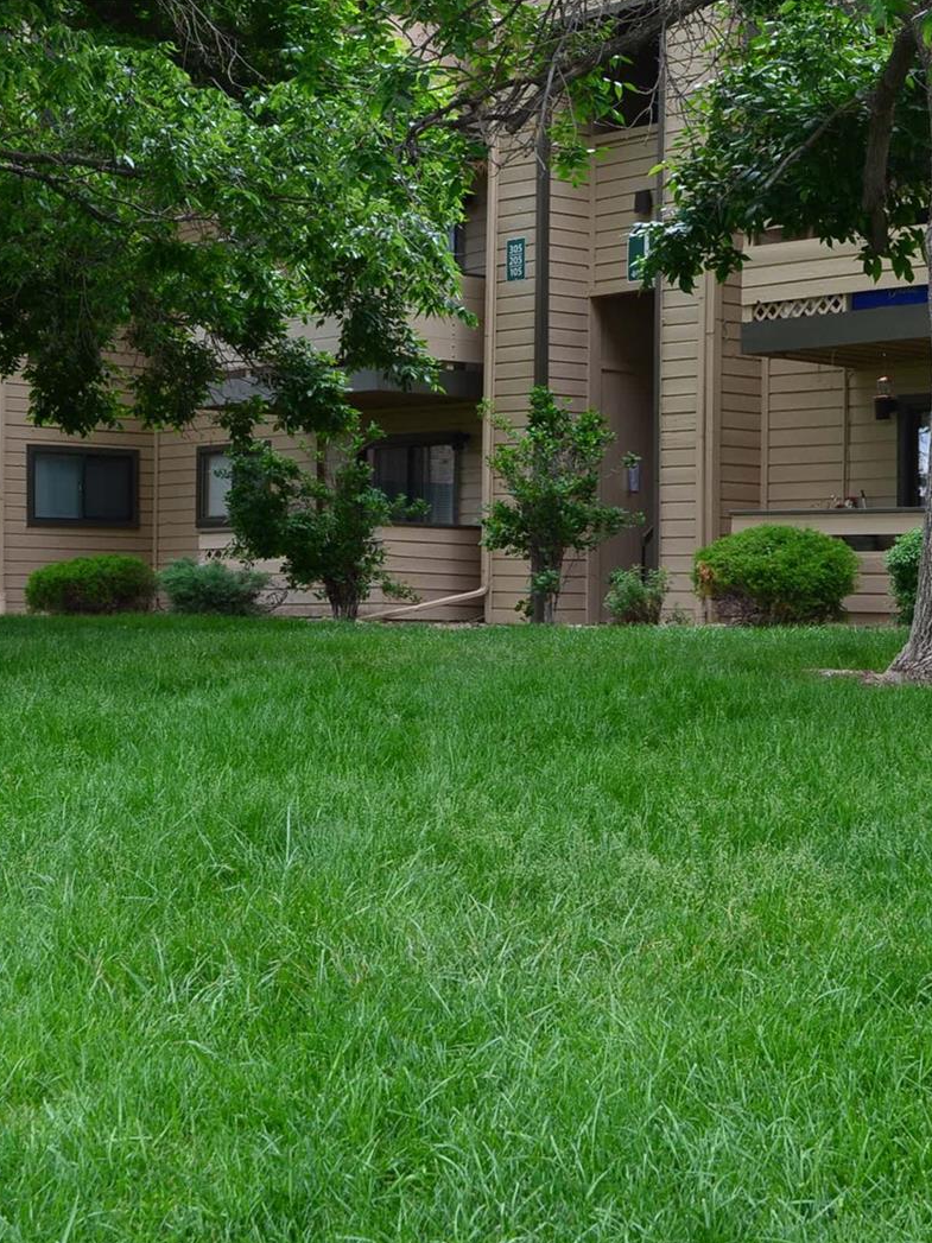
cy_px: 624
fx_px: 2370
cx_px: 610
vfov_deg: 29.4
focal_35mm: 66
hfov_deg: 22.2
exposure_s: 1/100
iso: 400
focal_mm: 30
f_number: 9
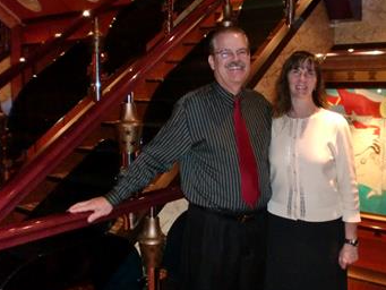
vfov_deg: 35.2
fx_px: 457
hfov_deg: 45.7
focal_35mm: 41
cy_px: 144
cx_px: 218
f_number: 3.1
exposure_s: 1/40
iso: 400
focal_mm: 6.3
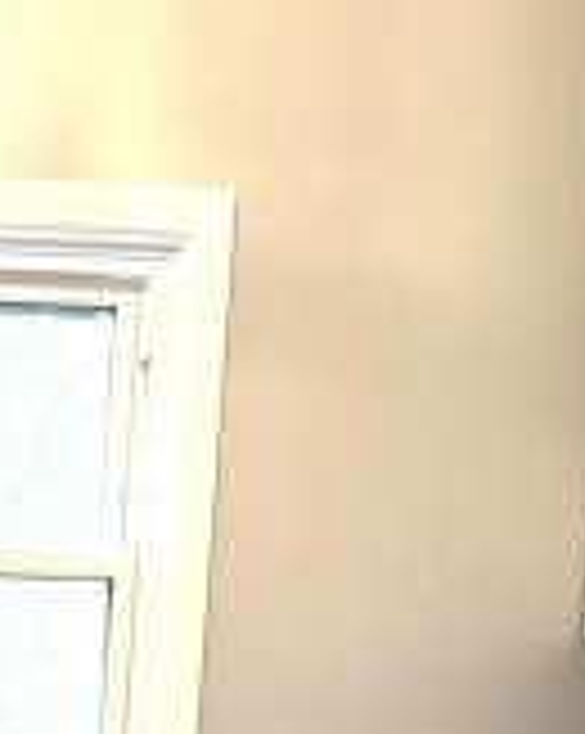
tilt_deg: -6.7
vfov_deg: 29.0
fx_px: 1128
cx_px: -256
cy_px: 961
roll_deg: -1.0
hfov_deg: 23.9
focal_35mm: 52
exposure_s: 1/120
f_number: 1.8
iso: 200
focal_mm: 1.57
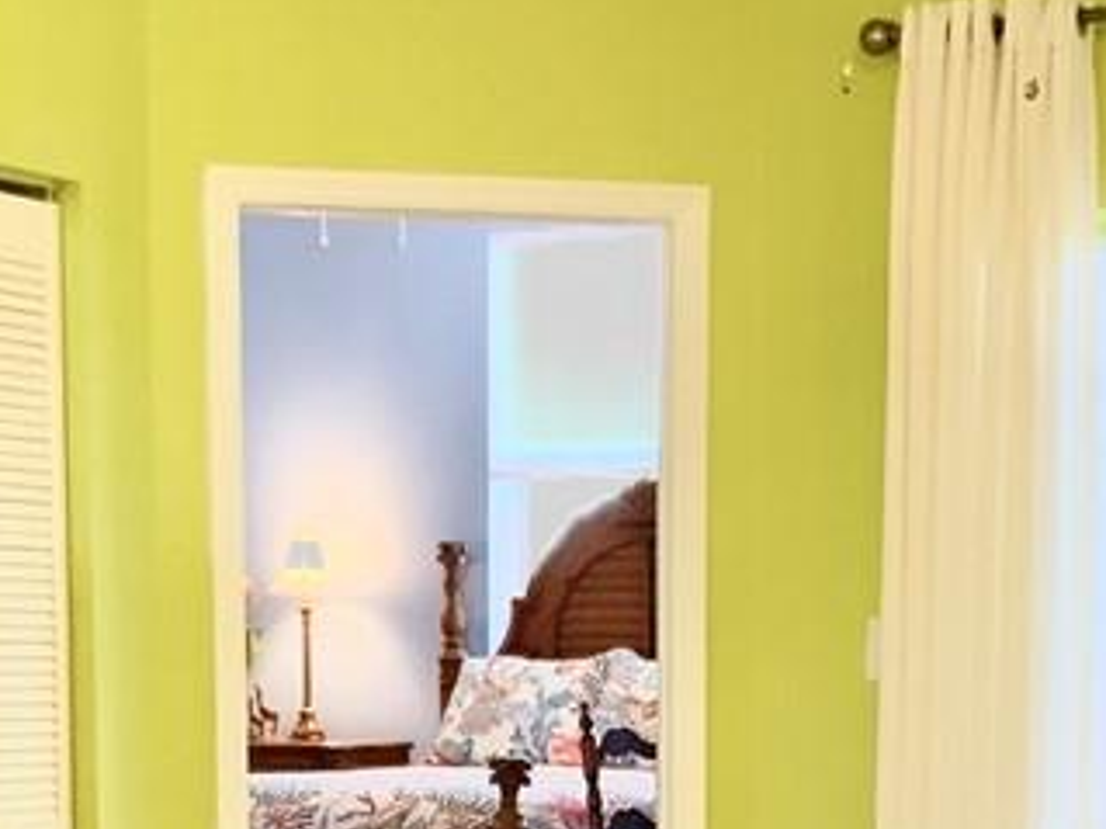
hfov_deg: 21.1
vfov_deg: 15.3
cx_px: 551
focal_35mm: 93
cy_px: 985
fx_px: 2970
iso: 200
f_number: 1.8
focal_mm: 3
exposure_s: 1/60
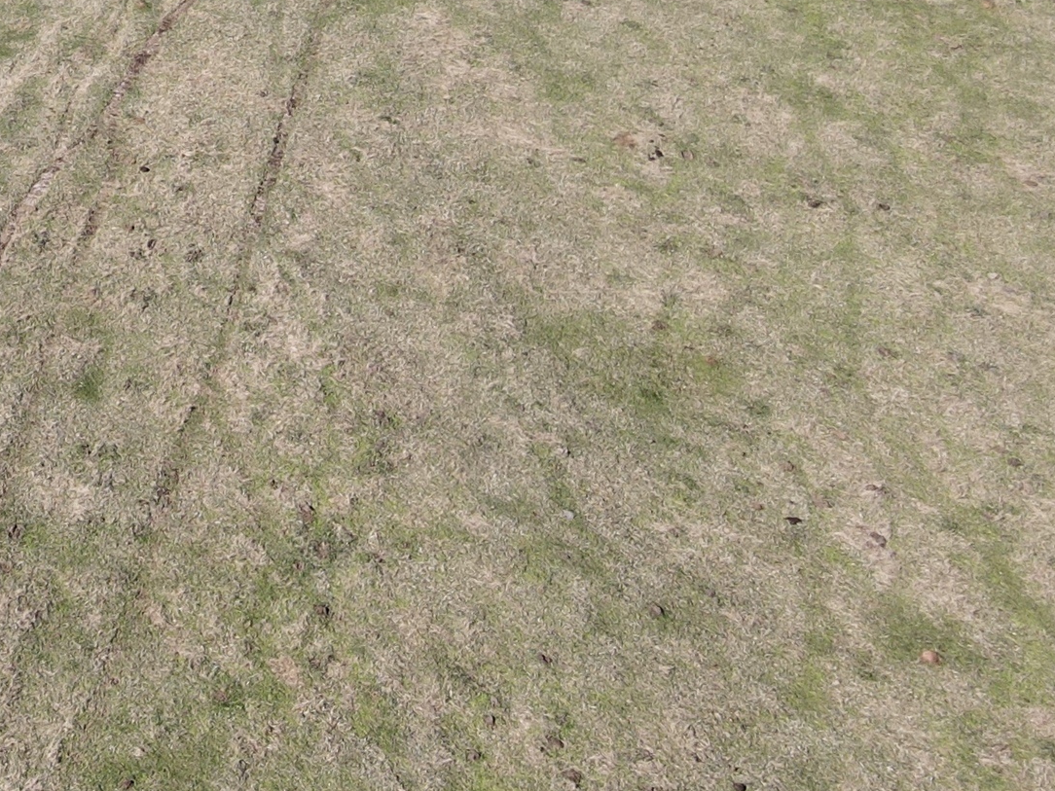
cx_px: -236
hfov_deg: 25.4
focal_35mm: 68
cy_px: -217
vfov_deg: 20.0
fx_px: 2072
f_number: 2.8
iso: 100
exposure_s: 1/500
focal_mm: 4.5
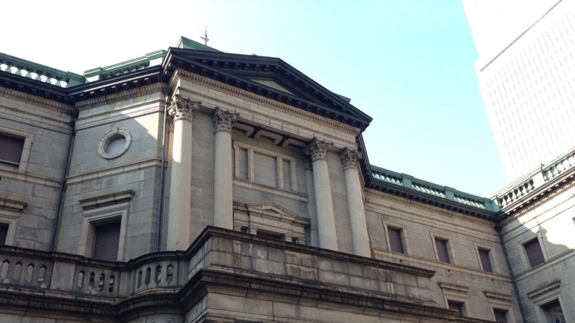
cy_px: 221
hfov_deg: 54.0
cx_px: 290
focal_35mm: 37
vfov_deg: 31.7
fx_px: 564
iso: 50
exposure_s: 1/290
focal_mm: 4.12
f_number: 2.4
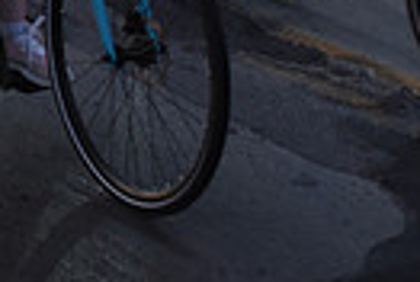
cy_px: -325
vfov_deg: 6.1
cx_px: -308
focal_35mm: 221
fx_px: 2584
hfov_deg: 8.9
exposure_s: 1/400
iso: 2500
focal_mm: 50
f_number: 3.2
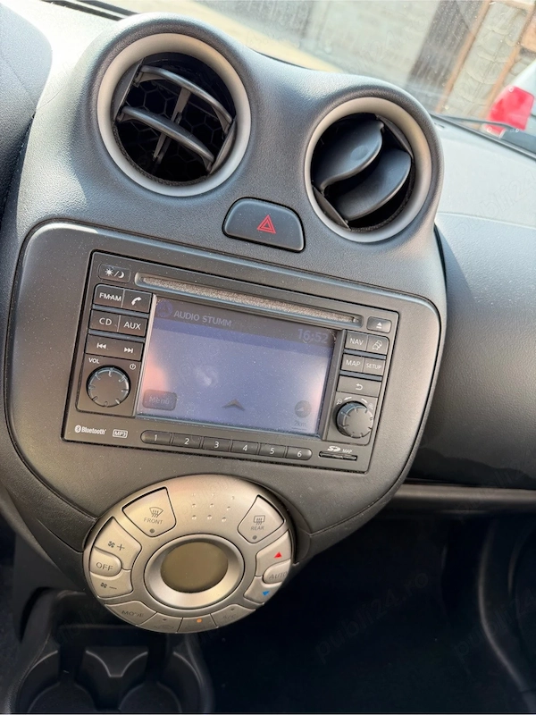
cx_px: 268
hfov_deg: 56.8
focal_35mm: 24
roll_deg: -21.8
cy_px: 358
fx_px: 495
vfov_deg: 71.6
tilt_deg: -34.0
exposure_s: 1/259
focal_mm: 6.76
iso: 80
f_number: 1.78
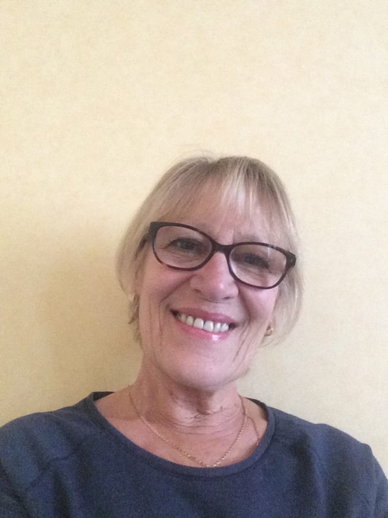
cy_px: 259
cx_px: 194
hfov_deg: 45.4
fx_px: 463
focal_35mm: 31
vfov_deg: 58.4
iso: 640
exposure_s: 1/17
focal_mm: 2.15
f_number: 2.4
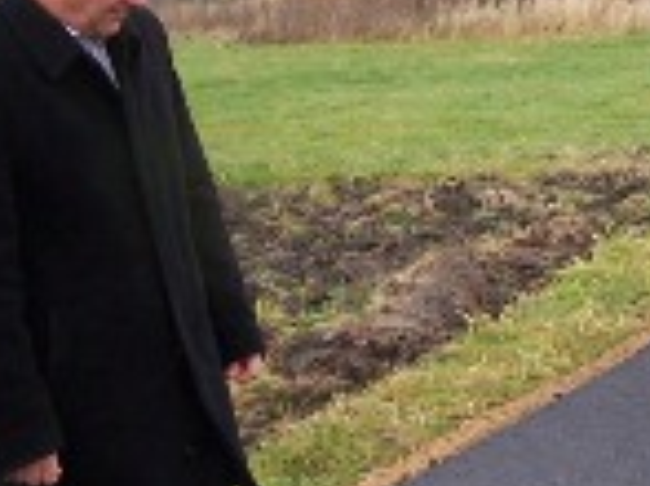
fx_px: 2420
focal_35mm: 129
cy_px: 104
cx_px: 690
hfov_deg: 15.0
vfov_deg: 11.4
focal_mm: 6.3
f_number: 2.8
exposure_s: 1/60
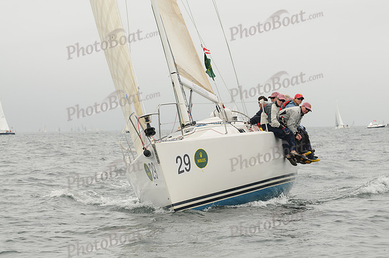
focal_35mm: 147
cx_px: 194
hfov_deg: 14.0
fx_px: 1586
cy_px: 129
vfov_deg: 9.3
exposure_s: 1/640
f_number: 5.6
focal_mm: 98
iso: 200
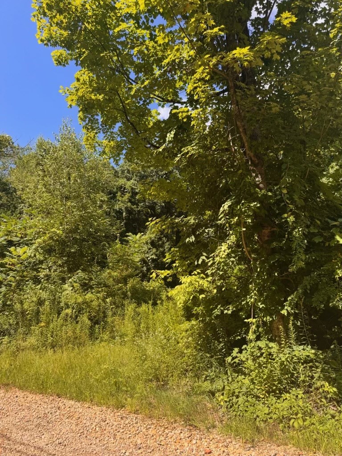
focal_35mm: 24
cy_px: 228
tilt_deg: +11.8
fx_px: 316
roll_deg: +1.3
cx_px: 171
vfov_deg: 71.6
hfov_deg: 56.8
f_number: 1.78
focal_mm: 6.76
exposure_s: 1/1560
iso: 80
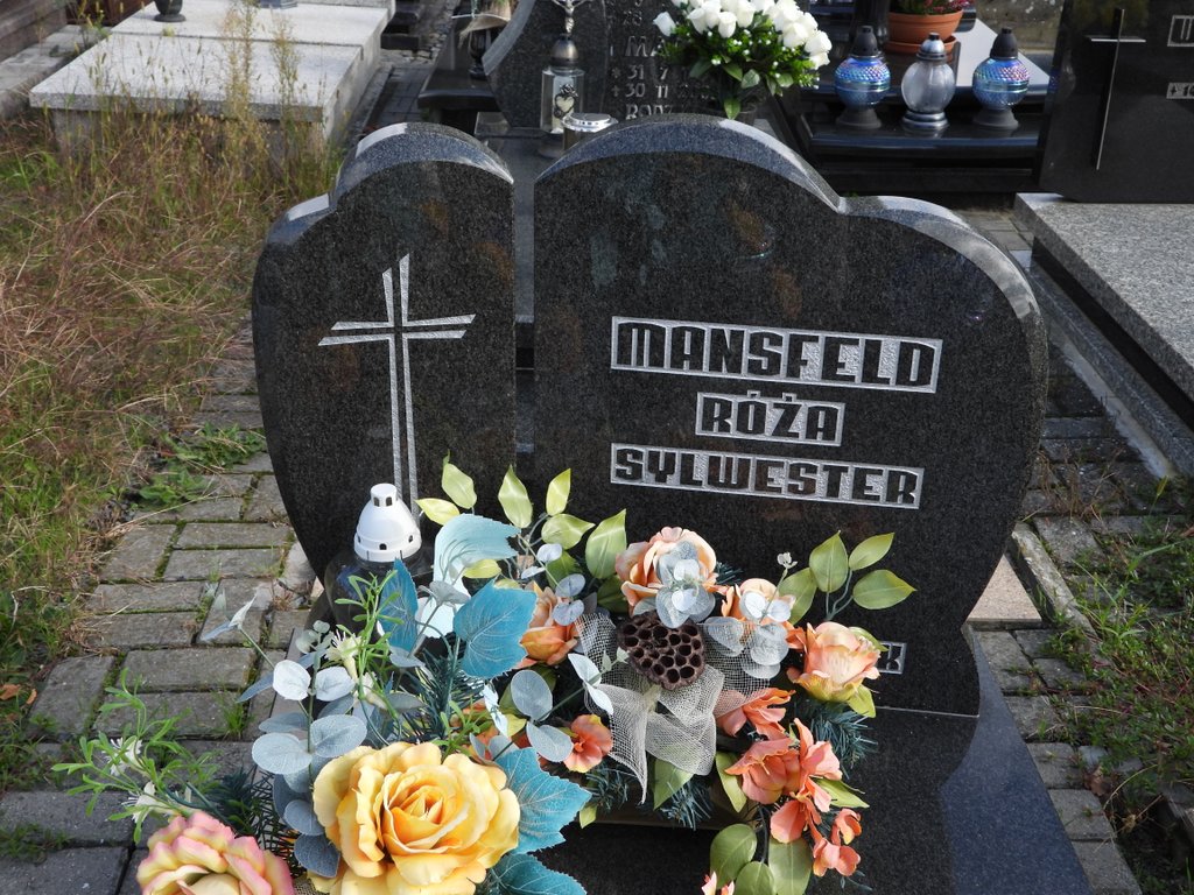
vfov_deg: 35.1
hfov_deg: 45.8
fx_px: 1414
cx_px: 597
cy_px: 448
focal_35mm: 41
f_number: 3.2
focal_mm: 7.4
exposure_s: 1/500
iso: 100
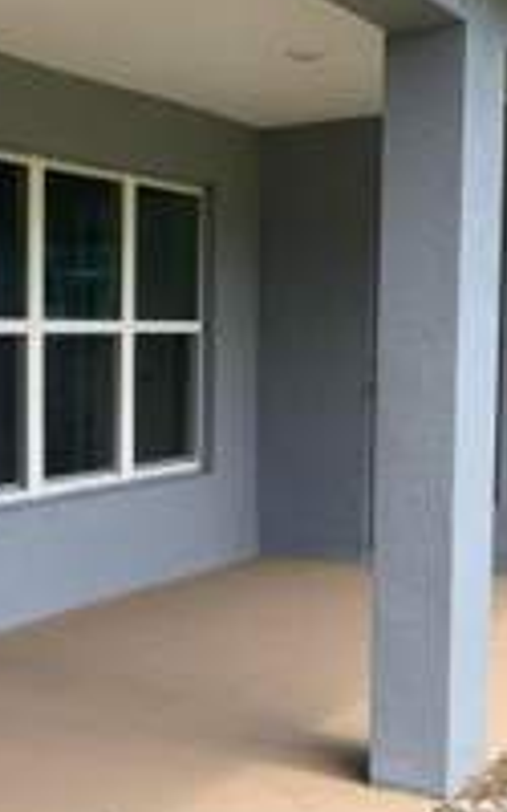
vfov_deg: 31.0
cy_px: 495
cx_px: -130
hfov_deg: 18.5
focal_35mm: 66
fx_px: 1459
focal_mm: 4.25
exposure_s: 1/420
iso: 25
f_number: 1.8
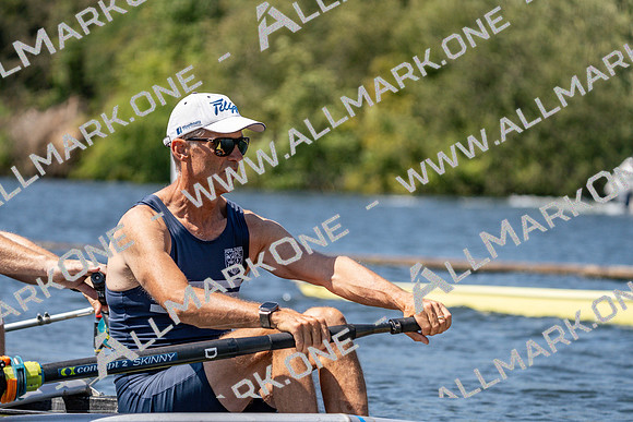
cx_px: 316
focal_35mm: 232
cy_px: 211
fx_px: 4080
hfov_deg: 8.9
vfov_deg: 5.9
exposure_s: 1/2000
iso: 320
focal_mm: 232
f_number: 5.6
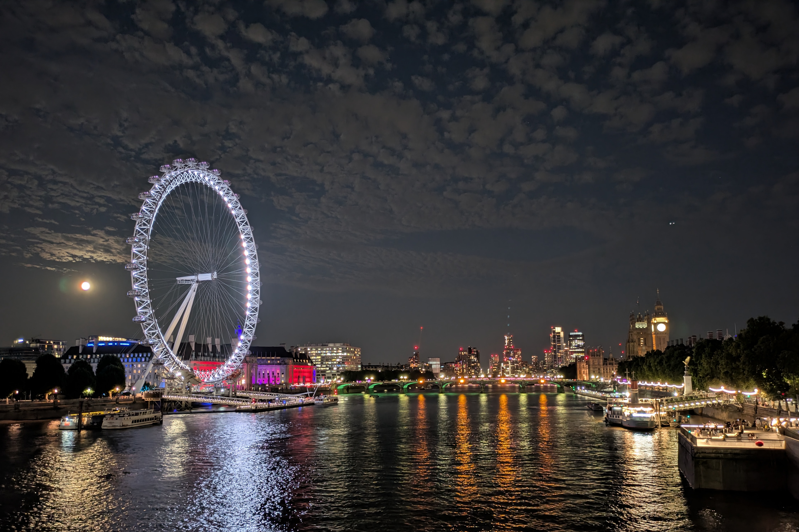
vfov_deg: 47.7
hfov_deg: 67.4
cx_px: 388
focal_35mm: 27
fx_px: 599
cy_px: 310
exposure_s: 1/11.1
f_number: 1.89
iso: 485
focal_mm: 5.43
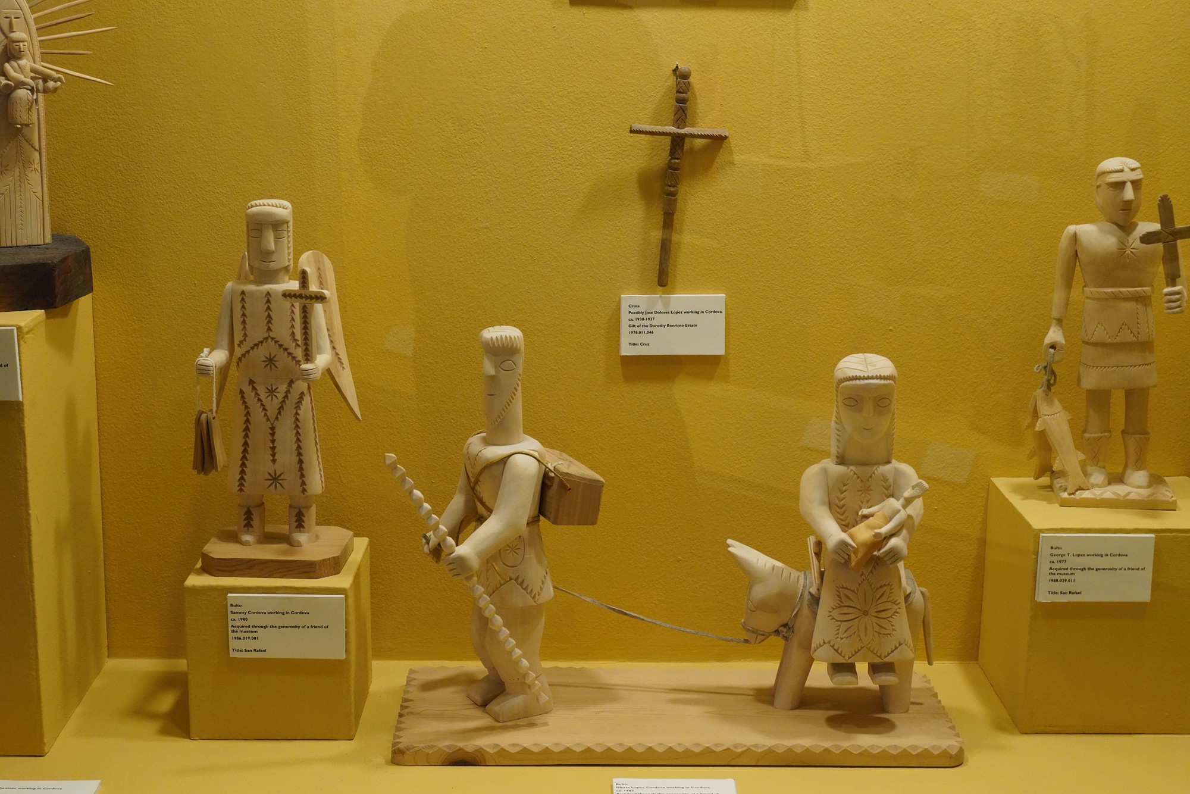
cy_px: 397
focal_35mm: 58
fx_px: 1917
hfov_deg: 34.5
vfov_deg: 23.4
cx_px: 595
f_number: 9
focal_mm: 58
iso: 6400
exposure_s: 1/100
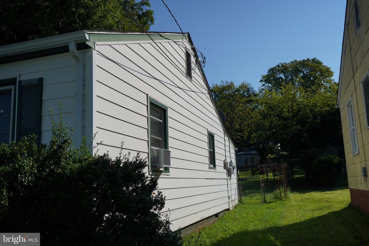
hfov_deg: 58.7
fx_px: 328
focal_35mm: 32
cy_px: 123
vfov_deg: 41.1
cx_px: 184
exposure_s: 1/3200
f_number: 4
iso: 100
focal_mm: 32
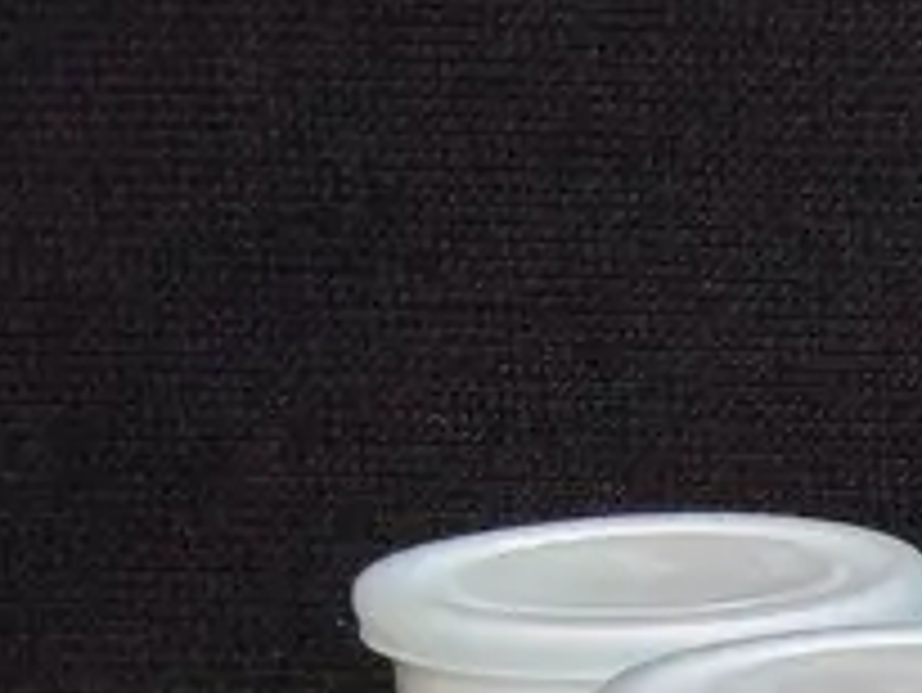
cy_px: 990
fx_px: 3598
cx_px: 2208
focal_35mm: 135
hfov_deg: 11.9
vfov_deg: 10.7
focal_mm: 2.87
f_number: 2
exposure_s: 1/120
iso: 125
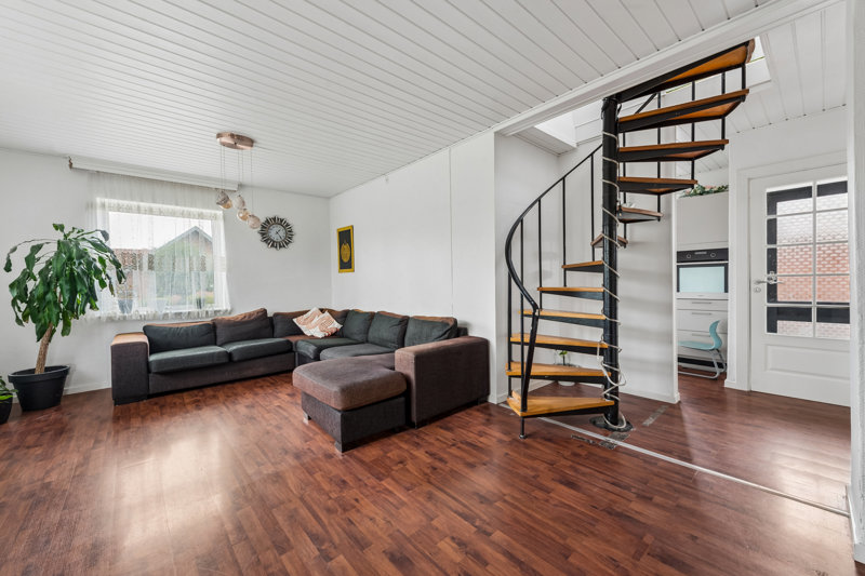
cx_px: 432
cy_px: 288
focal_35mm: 14
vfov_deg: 81.2
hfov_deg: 104.3
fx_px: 336
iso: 320
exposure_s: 1/6
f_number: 10
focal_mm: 14
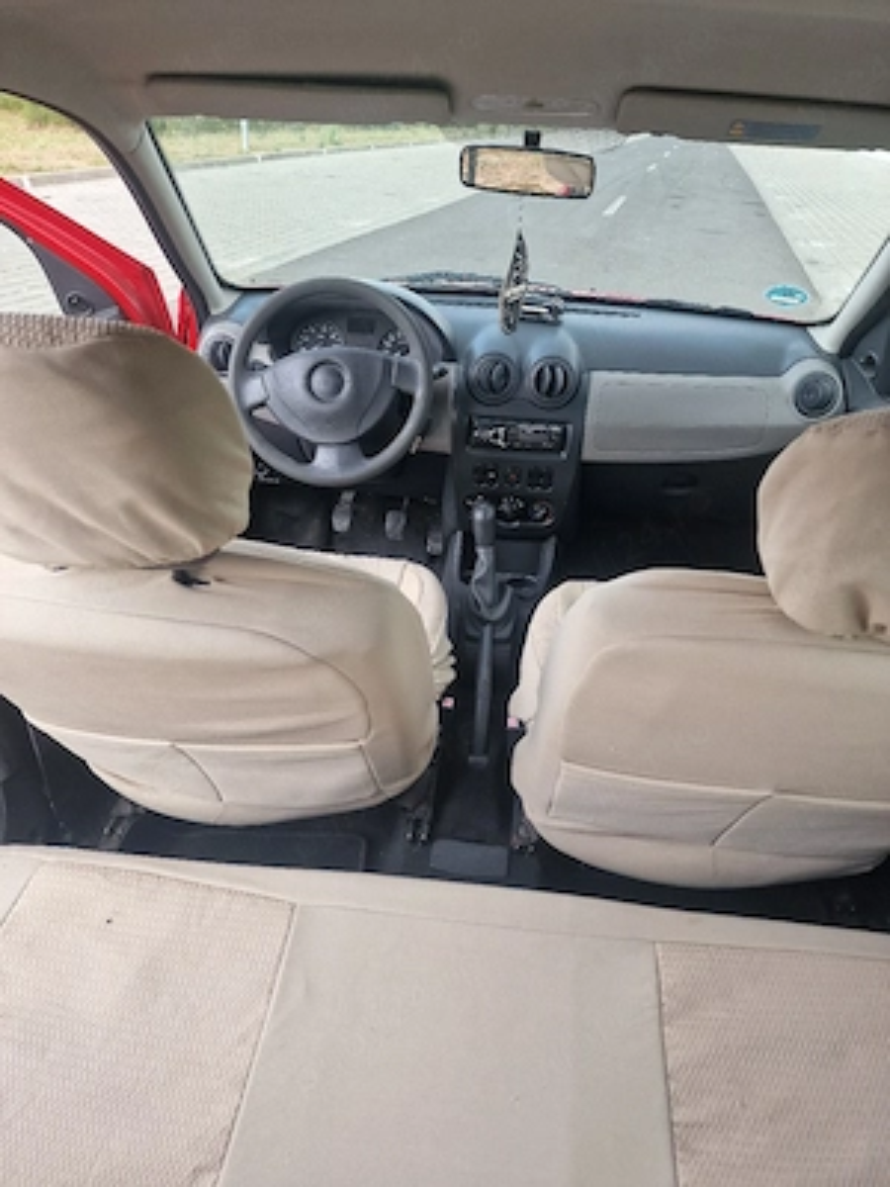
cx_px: 445
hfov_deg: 58.9
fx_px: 788
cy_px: 594
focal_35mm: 23
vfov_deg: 73.9
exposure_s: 1/182
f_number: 1.8
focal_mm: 6.4
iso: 50
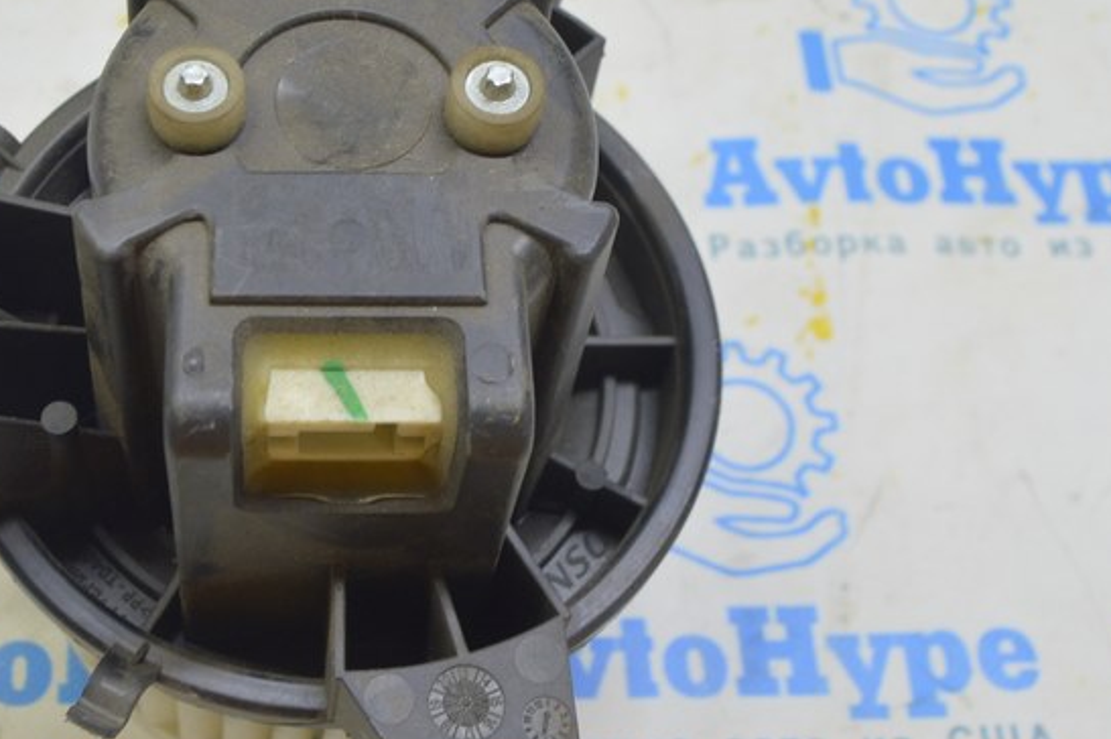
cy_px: 251
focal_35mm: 59
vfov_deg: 22.9
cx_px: 262
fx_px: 1818
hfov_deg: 33.2
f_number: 5.6
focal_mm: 21
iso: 400
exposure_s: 1/20
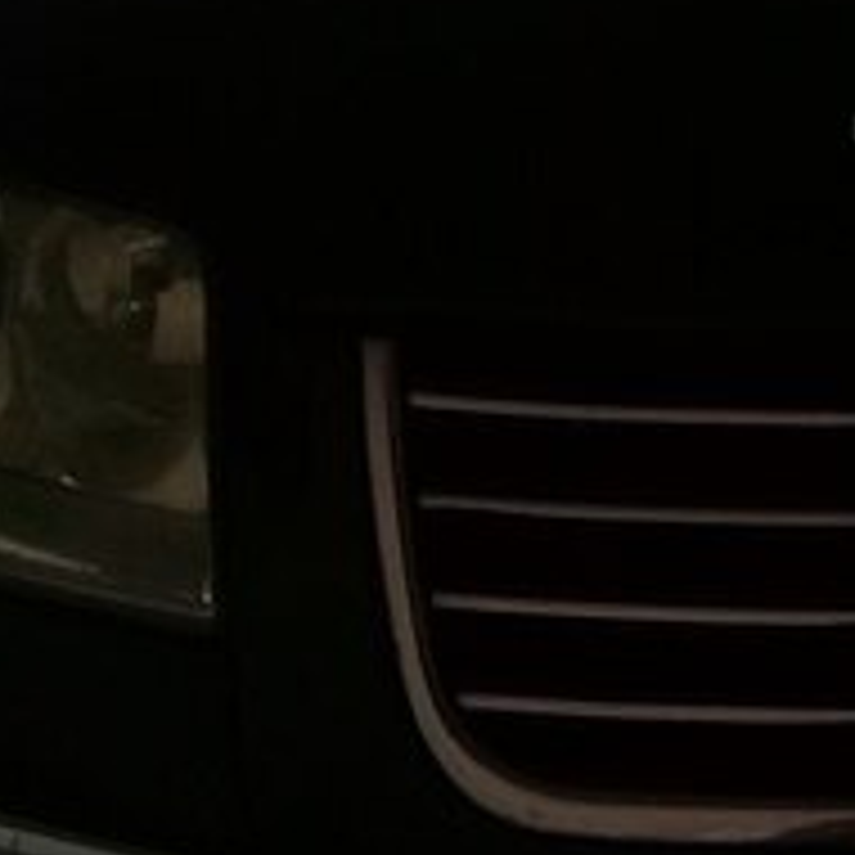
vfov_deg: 18.1
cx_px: 1314
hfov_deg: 16.5
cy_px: 182
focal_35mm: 95
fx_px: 2655
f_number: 2.2
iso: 64
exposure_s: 1/408
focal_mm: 3.3
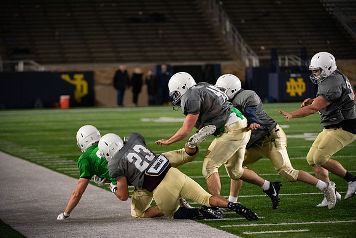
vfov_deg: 6.9
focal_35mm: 200
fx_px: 1978
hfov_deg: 10.3
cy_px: 119
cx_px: 178
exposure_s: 1/500
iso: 4500
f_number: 4
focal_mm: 200
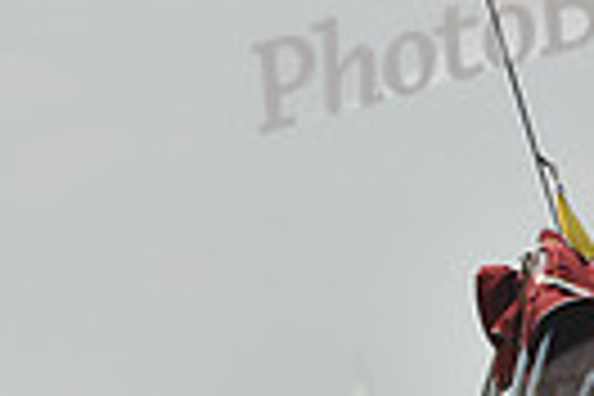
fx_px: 24600
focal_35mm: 1491
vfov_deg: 0.9
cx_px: 22
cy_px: 727
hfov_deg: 1.4
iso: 320
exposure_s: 1/1250
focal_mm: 340
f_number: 7.1
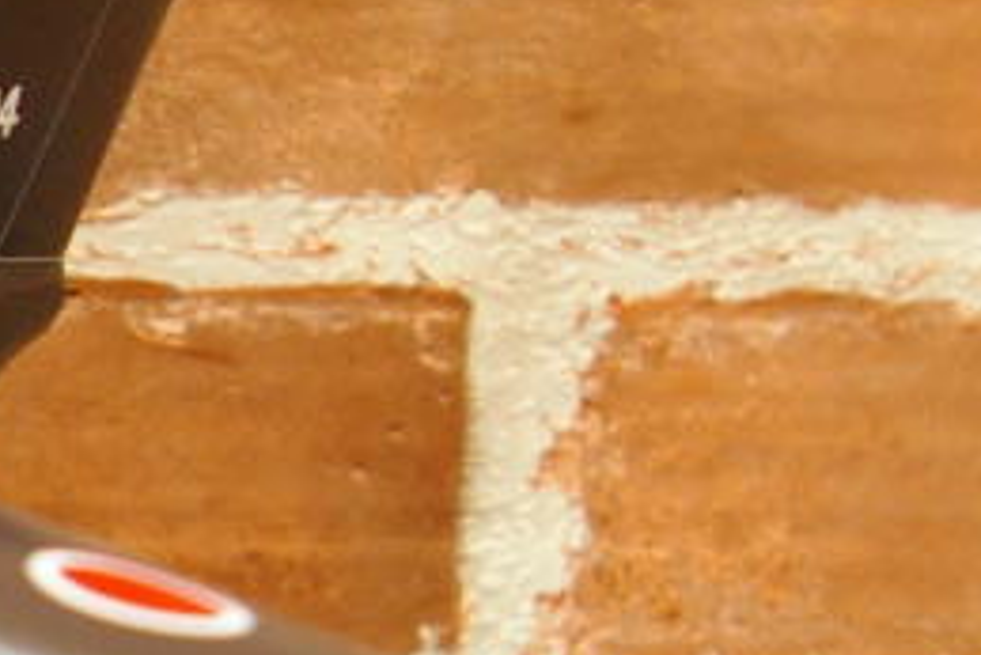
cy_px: 916
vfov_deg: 5.9
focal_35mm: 231
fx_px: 6298
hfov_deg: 8.5
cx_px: -954
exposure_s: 1/15
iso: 800
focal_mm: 26
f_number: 5.6
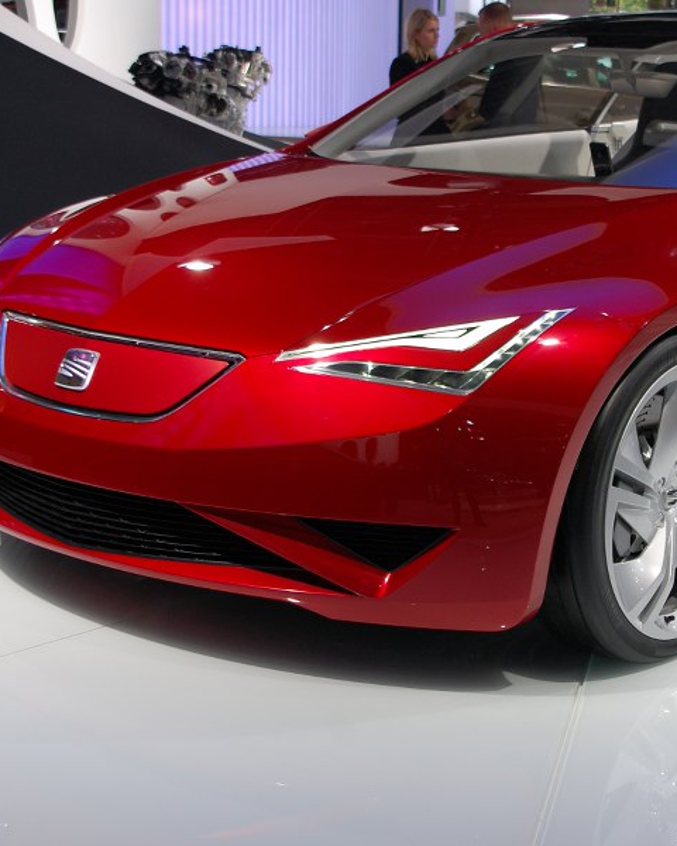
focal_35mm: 72
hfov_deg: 21.1
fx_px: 1803
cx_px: 523
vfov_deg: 26.4
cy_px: 379
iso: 360
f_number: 5.6
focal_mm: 30
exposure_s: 1/125
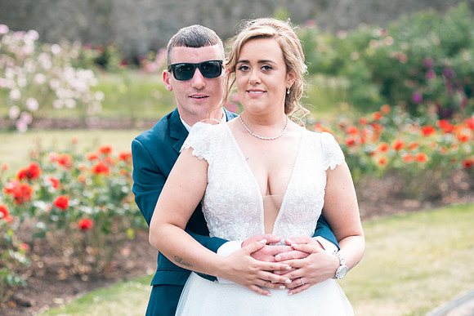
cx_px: 237
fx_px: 1317
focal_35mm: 100
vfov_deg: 13.7
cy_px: 158
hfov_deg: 20.4
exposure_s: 1/250
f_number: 3.5
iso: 80
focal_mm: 100
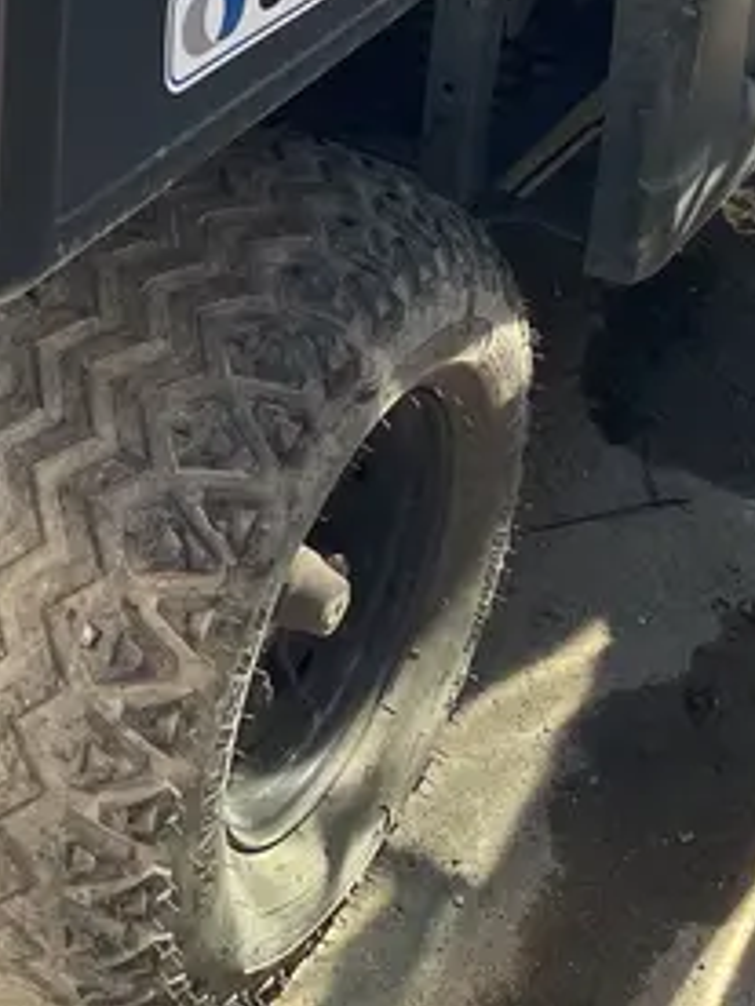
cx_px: 139
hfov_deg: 21.0
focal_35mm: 69
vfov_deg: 24.4
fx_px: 2007
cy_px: -326
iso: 50
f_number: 1.6
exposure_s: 1/504
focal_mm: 5.1
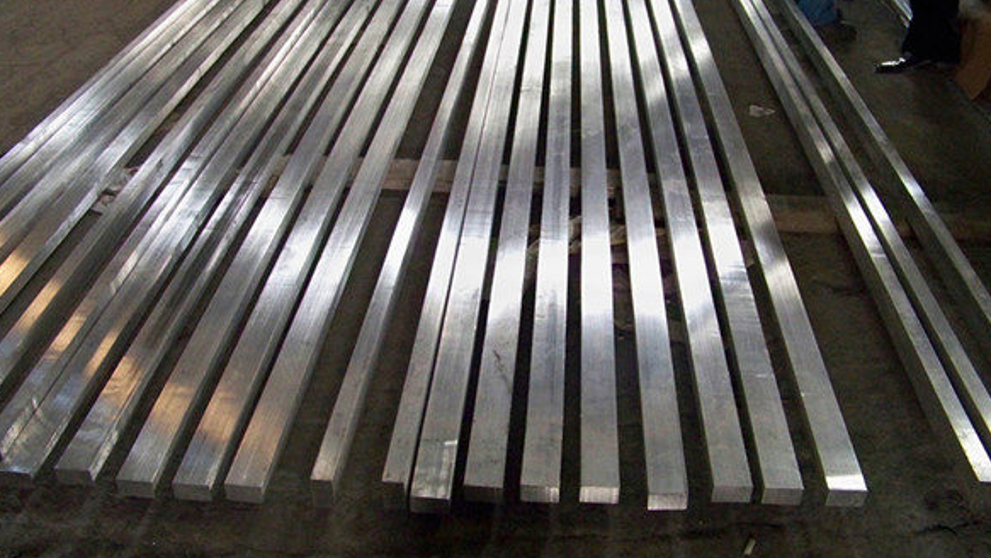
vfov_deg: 31.9
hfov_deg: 54.0
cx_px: 500
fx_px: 972
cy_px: 221
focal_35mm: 37
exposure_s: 1/30
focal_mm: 5.85
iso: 1000
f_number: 2.8
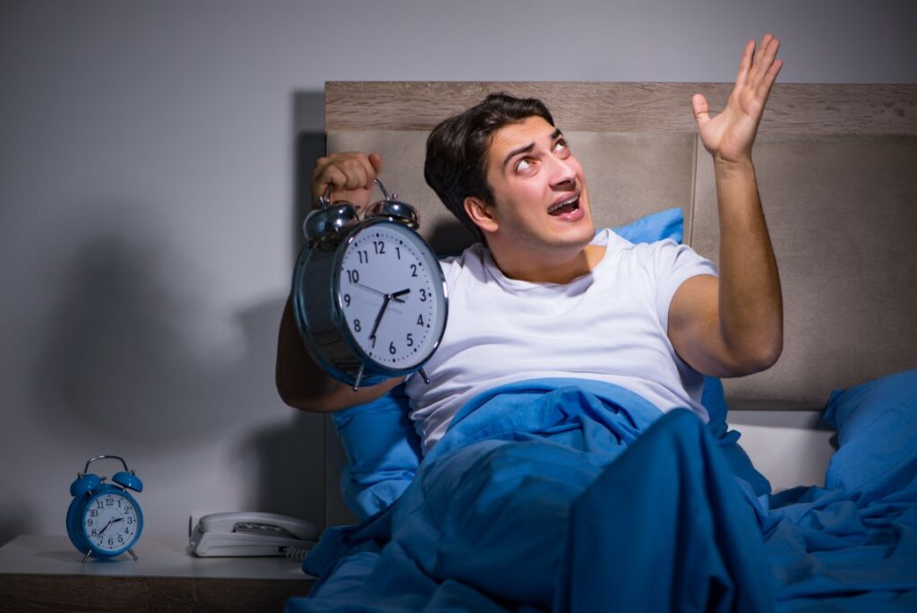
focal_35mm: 105
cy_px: 306
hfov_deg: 19.4
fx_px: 2676
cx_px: 458
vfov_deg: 13.1
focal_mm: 105
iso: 100
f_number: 5.6
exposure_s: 1/100
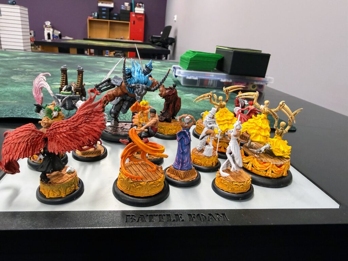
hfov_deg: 71.6
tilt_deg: -20.7
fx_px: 241
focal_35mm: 24
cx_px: 174
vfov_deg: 56.8
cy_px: 130
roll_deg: -5.1
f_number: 2.2
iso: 250
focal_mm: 2.22
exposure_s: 1/99
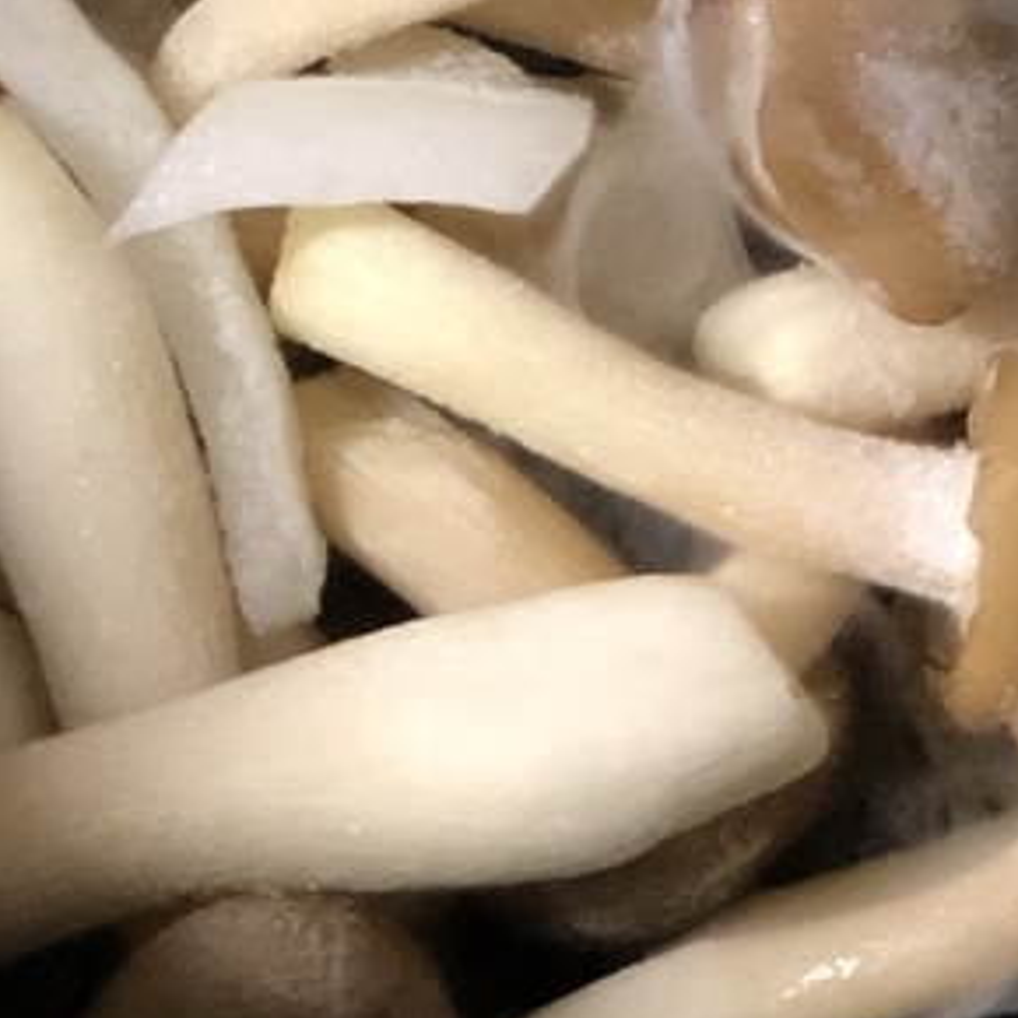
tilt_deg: -68.0
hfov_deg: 9.2
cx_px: 446
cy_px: 81
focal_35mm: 190
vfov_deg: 9.2
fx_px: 6322
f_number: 2.4
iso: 125
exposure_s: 1/30
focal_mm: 6
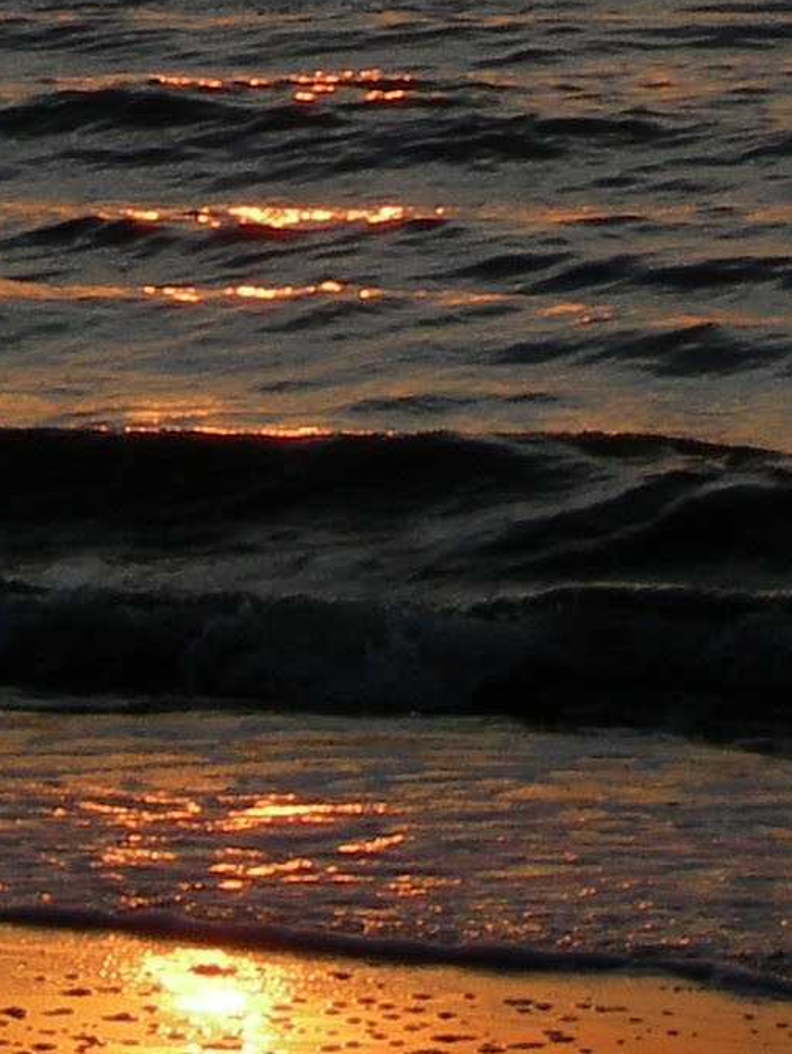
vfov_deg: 5.2
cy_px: -770
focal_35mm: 373
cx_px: 259
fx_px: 11368
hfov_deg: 4.0
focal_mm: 17
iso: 50
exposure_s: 1/300
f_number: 6.8
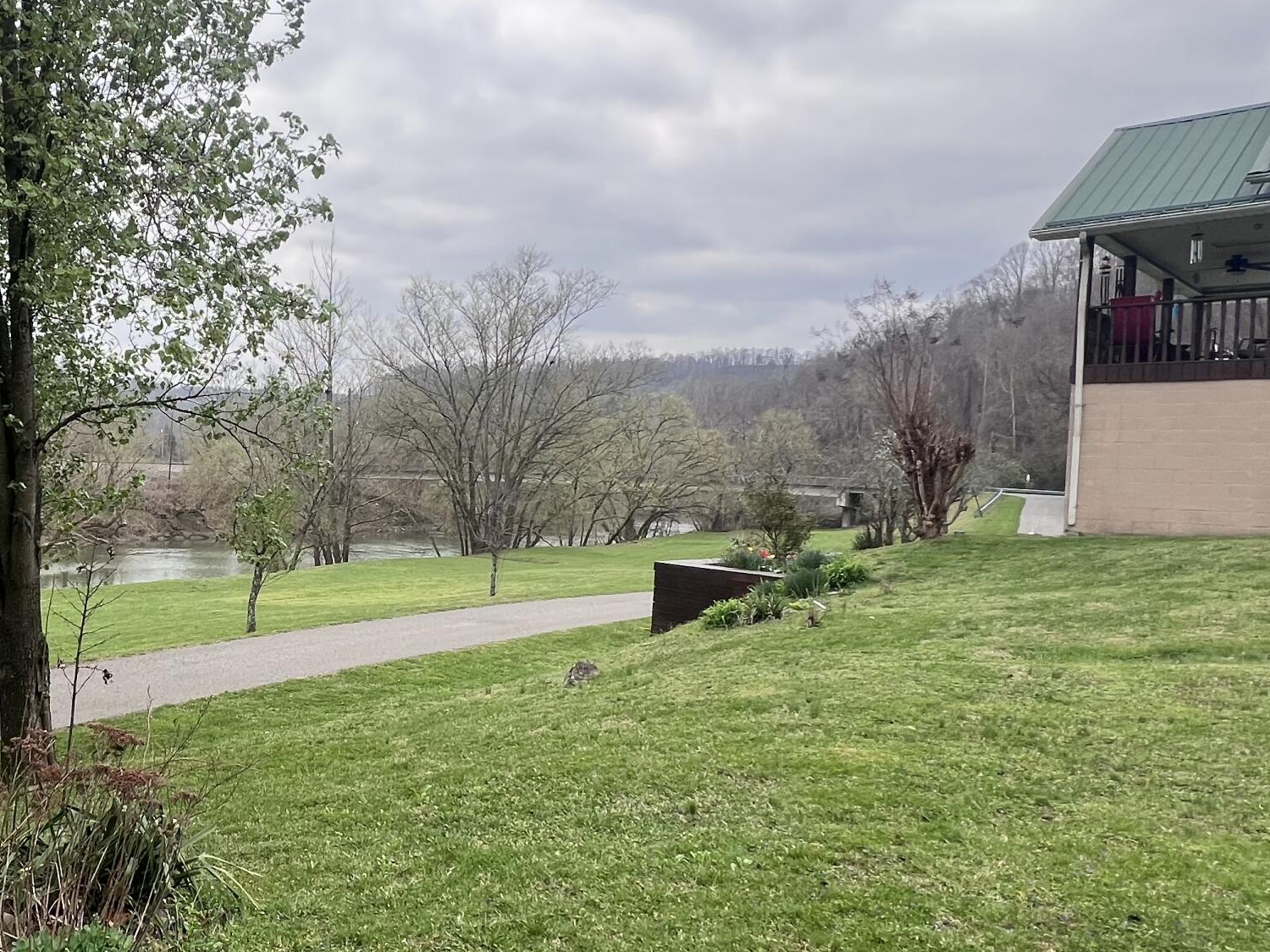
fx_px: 954
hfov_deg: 59.0
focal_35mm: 26
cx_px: 163
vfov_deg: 53.1
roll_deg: -1.4
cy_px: 470
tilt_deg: -2.0
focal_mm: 1.57
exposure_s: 1/228
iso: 32
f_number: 1.8
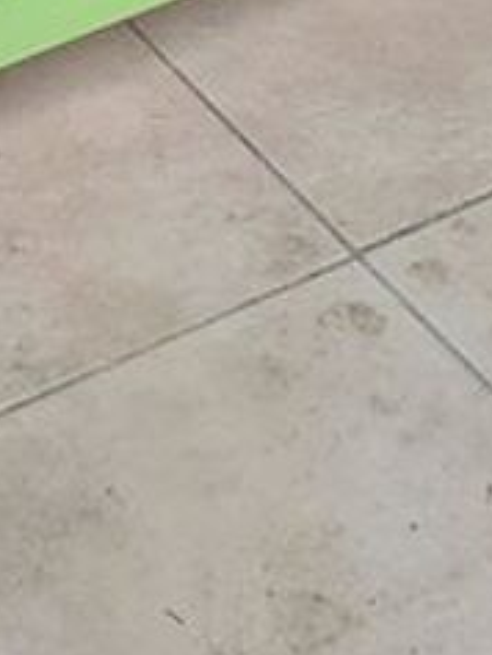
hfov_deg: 9.6
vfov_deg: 11.4
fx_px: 2878
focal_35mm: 152
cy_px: -770
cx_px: -188
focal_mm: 3.6
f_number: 1.9
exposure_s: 1/100
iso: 50
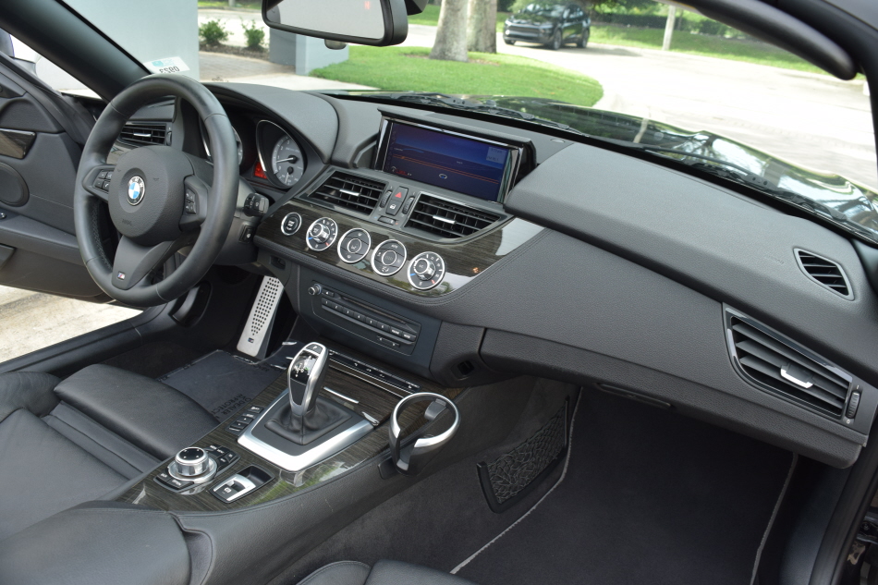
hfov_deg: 67.4
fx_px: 658
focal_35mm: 27
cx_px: 439
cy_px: 292
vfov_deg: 47.9
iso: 400
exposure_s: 1/160
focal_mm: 18
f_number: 6.3
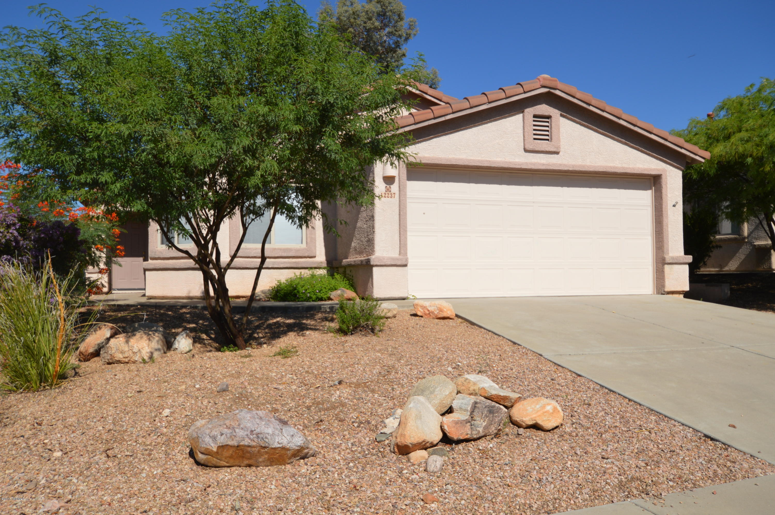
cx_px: 388
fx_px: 645
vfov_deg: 43.5
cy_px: 258
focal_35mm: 30
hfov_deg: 62.0
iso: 100
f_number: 11
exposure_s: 1/200
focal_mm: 20
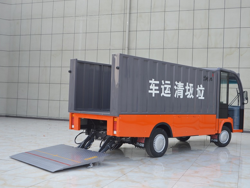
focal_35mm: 42
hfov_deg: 45.2
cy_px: 94
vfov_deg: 34.7
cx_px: 135
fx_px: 300
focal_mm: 25
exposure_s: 1/125
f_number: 5.6
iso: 110
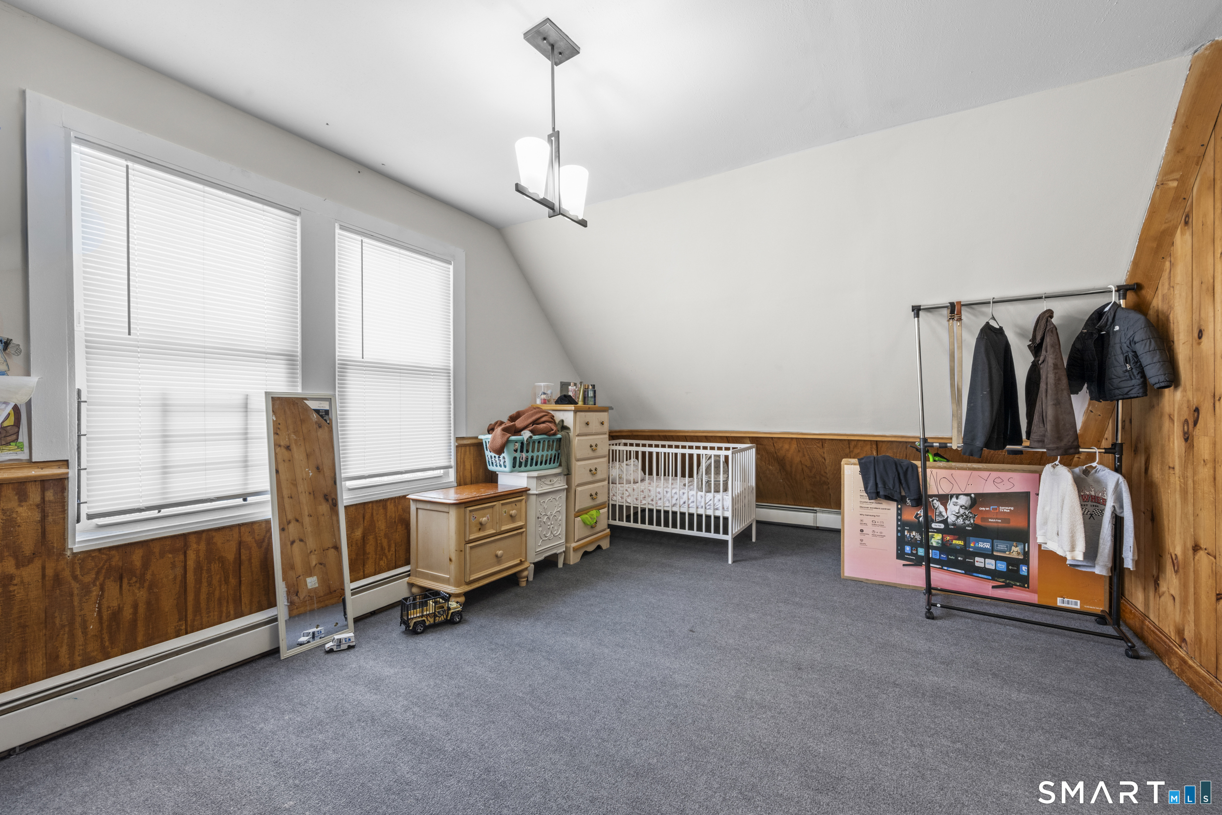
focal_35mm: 14
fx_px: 475
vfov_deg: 81.2
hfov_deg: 104.3
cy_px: 408
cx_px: 611
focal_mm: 14
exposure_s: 1.3
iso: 320
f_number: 10
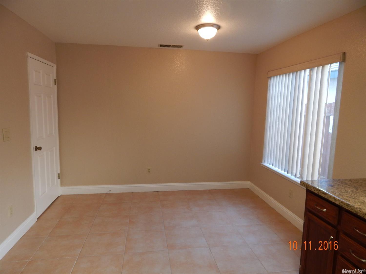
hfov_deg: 76.4
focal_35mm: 22
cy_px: 137
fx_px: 233
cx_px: 183
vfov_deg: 61.1
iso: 140
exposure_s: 1/30
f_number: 3
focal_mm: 4
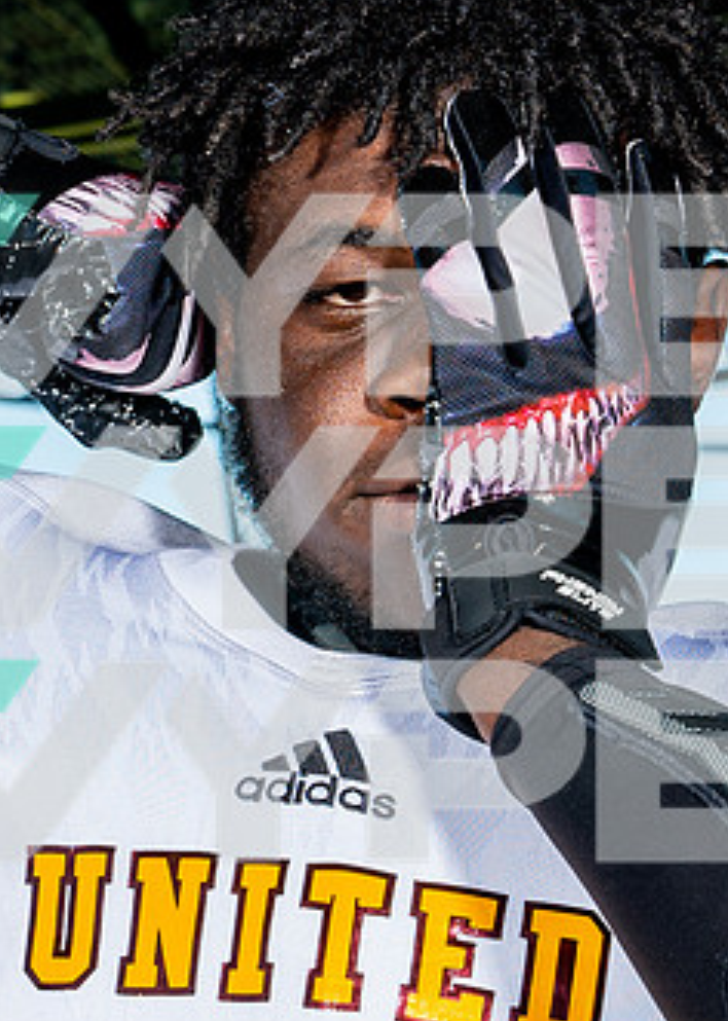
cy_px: 625
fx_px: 4347
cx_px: 306
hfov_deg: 9.6
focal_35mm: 150
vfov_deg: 13.4
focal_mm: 50
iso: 125
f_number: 9
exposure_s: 1/125
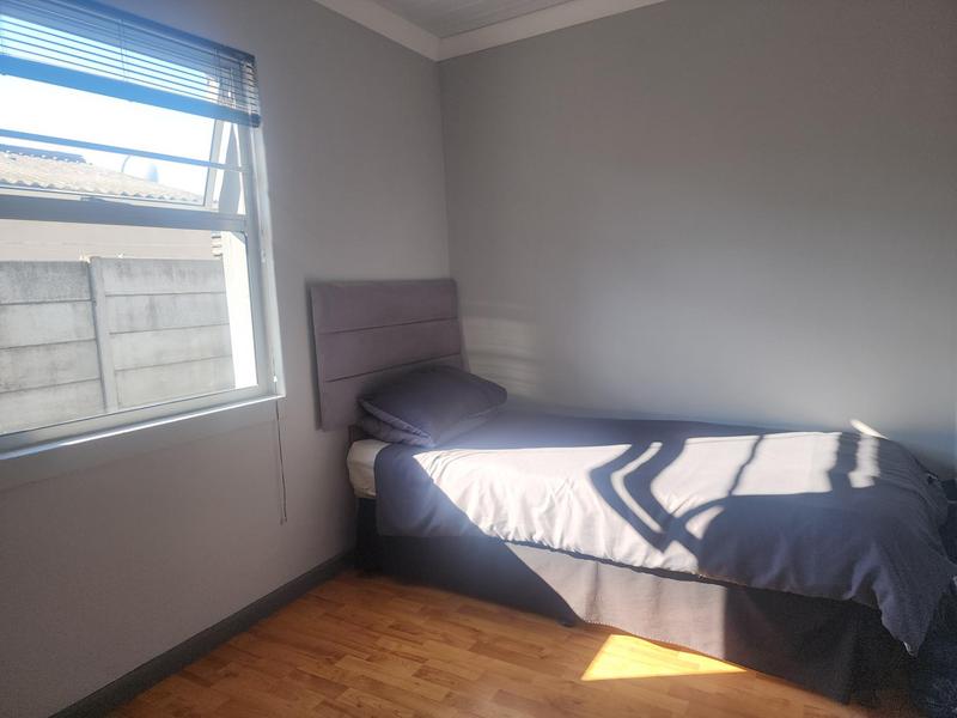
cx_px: 478
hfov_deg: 73.9
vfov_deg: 58.9
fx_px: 636
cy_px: 359
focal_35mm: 23
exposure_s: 1/124
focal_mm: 6.4
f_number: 1.8
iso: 12
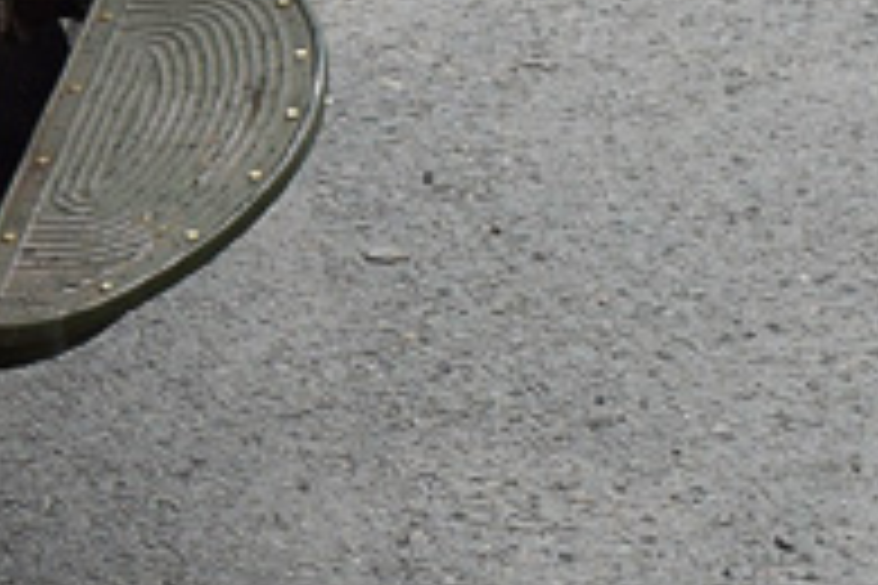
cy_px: -72
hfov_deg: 7.1
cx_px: -991
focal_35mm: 277
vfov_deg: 4.9
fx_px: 6755
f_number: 8
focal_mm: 30
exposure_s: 1/250
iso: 280
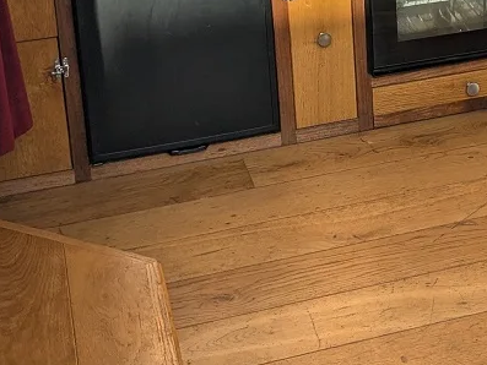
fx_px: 1224
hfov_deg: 21.9
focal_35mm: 87
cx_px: 449
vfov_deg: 16.0
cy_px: -124
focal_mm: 4.38
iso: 51
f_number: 1.73
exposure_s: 1/4673
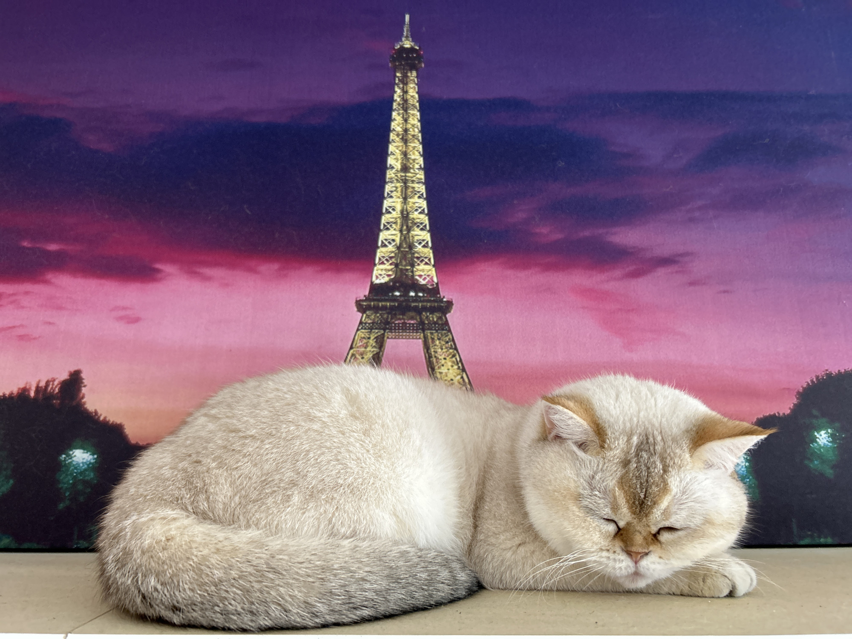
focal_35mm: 26
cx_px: 426
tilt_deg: +10.8
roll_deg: +0.5
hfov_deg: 67.3
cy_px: 320
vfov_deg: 53.1
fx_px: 640
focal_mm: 5.7
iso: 250
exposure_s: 1/60
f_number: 1.5
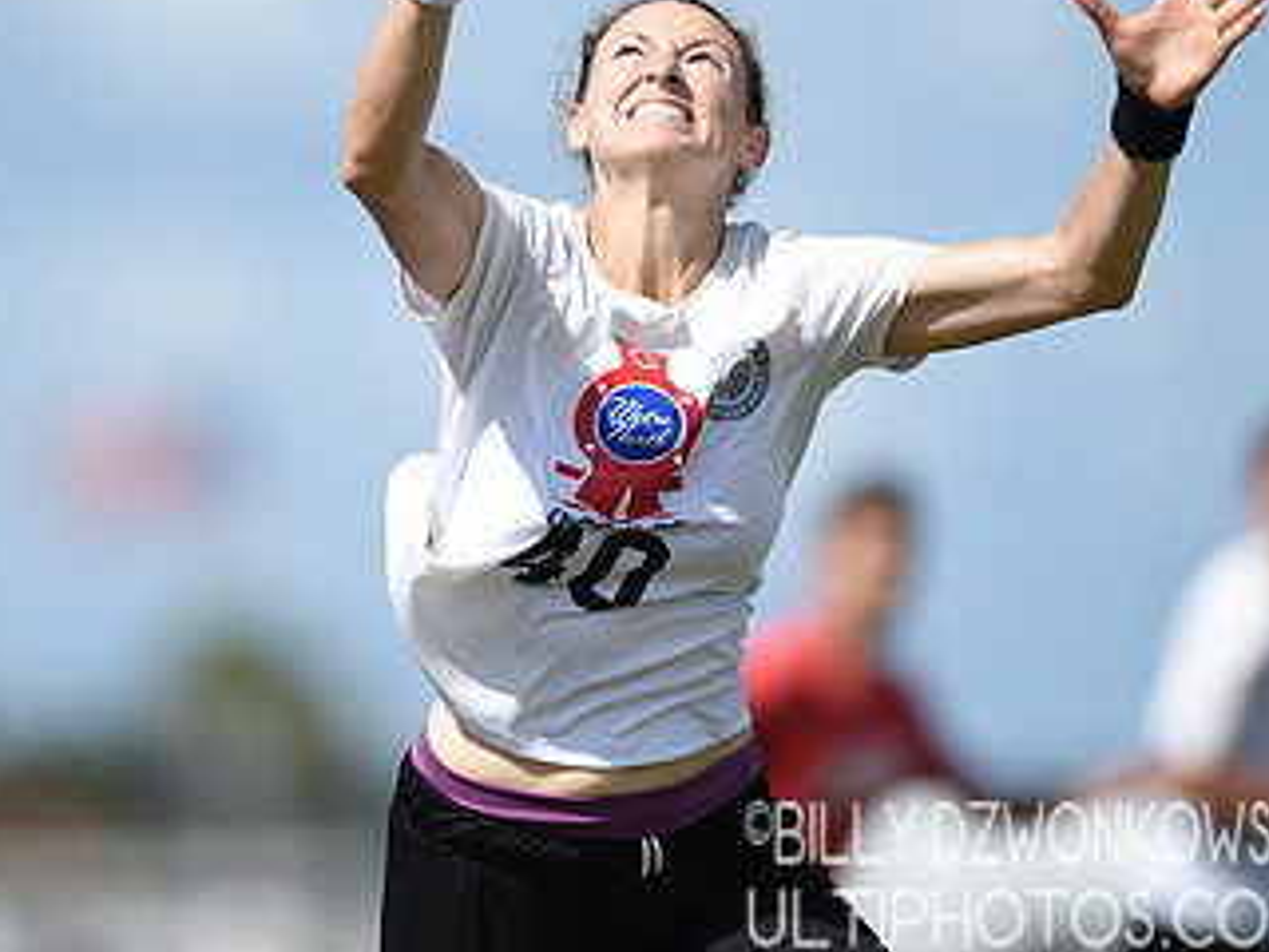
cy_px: 230
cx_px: 492
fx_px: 25552
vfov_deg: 2.1
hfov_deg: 2.8
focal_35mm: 697
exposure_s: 1/5000
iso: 200
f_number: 2.8
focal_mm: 400
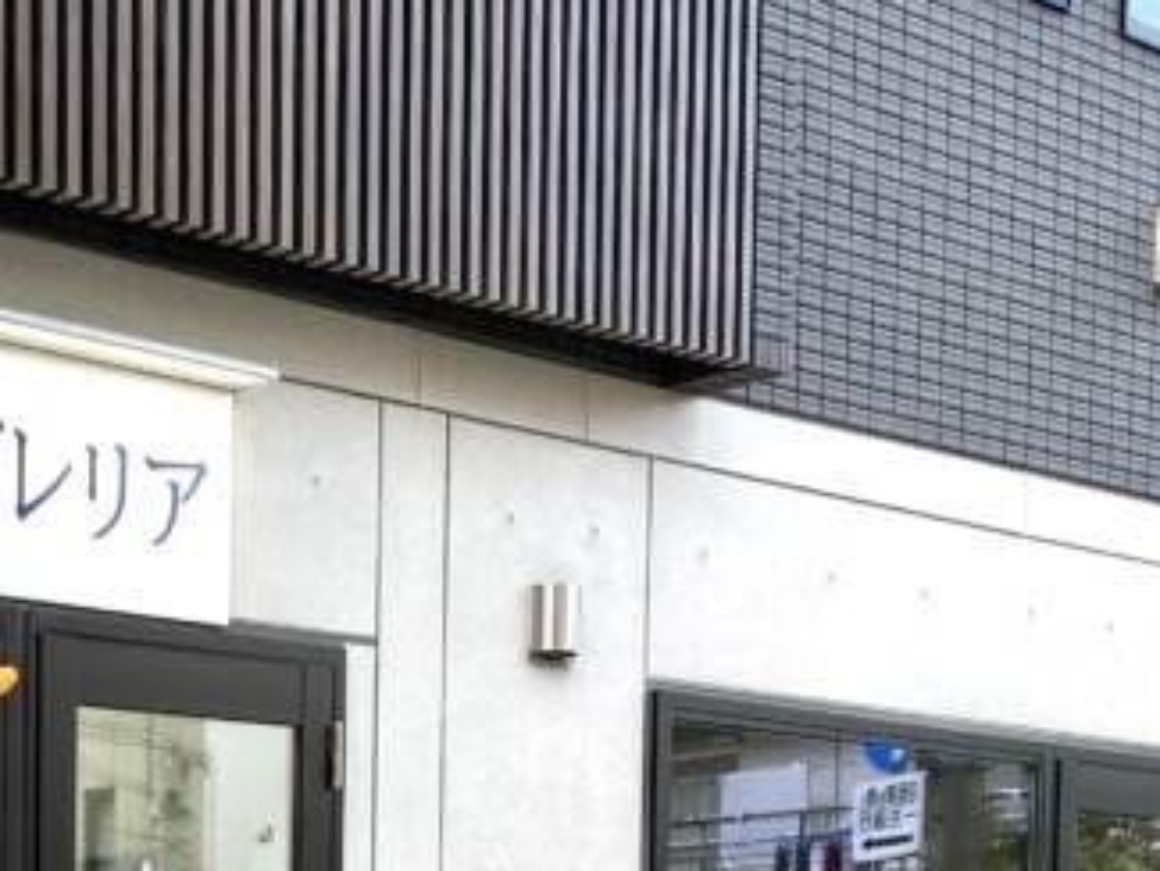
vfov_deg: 16.2
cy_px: 1356
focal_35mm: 82
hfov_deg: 22.0
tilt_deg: -4.2
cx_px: -228
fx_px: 2749
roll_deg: -0.4
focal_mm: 4.25
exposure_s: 1/362
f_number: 1.8
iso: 32
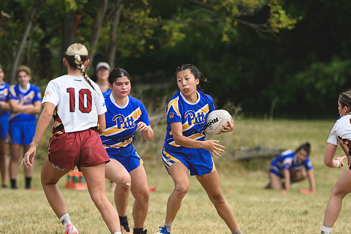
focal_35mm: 712
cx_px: 194
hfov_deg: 2.9
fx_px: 6941
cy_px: 125
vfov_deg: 1.9
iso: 320
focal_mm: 420
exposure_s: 1/1000
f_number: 6
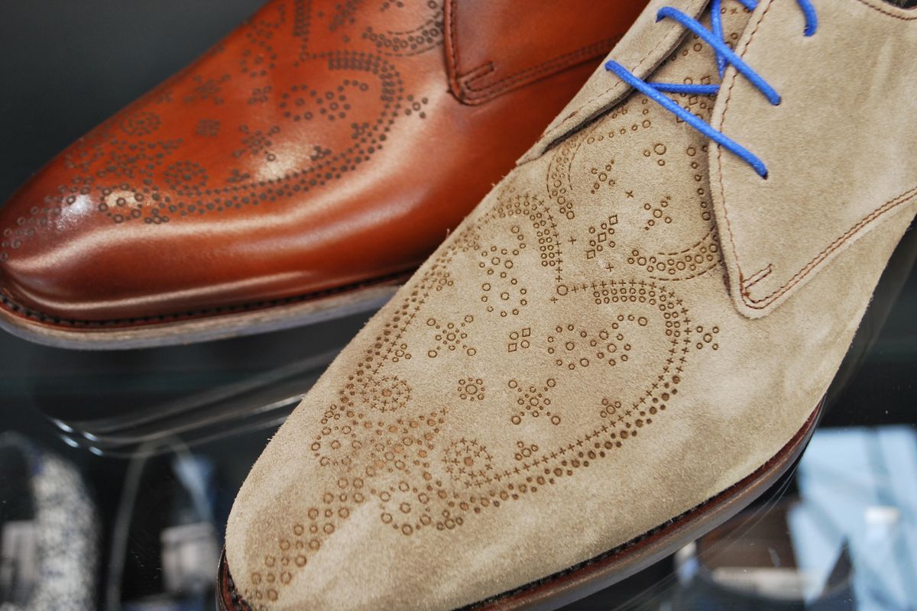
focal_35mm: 48
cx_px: 458
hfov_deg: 41.1
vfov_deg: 28.1
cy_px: 306
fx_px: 1223
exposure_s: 1/30
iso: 360
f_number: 5
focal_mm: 32
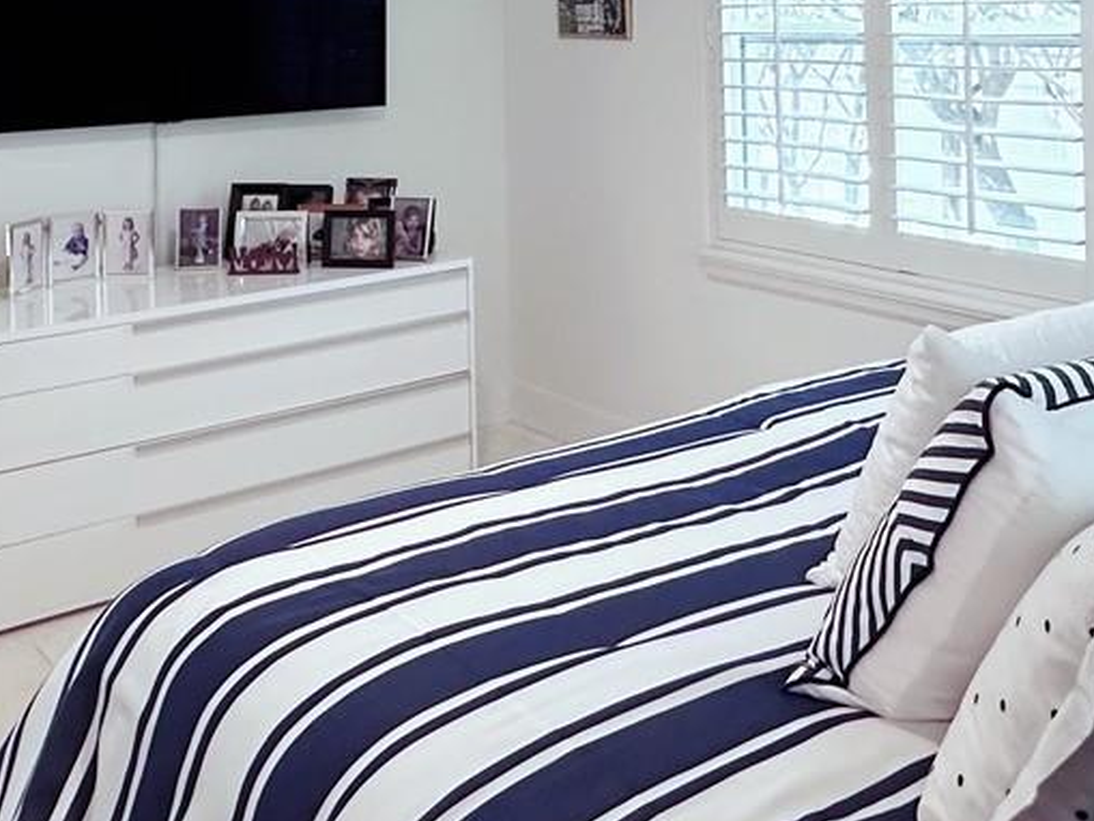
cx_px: 570
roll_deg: +1.0
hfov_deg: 42.9
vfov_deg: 30.5
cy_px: -2
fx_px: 1391
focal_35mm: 44
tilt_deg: +0.3
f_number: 2.2
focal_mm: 2.22
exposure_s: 1/60
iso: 200
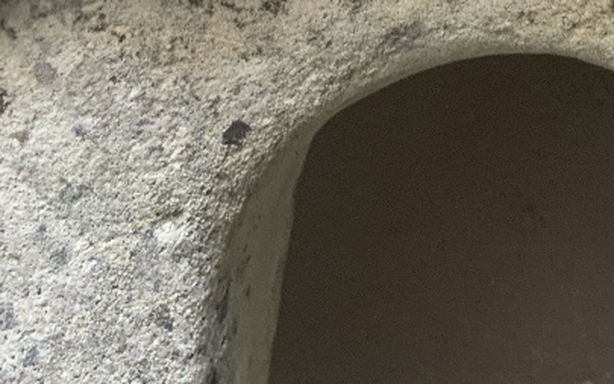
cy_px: -138
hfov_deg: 22.4
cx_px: 528
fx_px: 1523
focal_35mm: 91
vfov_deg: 13.7
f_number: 1.8
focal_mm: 3
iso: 125
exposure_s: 1/60
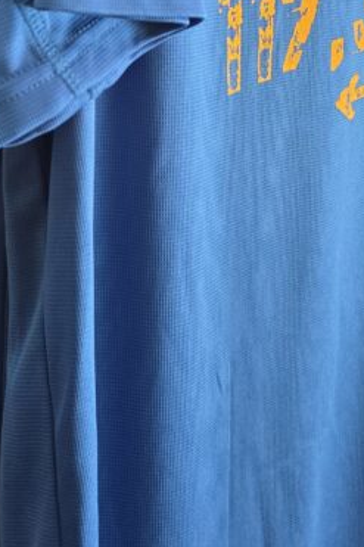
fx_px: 1002
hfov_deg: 20.1
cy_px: 7
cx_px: 28
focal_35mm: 66
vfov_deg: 28.7
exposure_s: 1/100
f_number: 1.7
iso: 125
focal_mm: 6.3
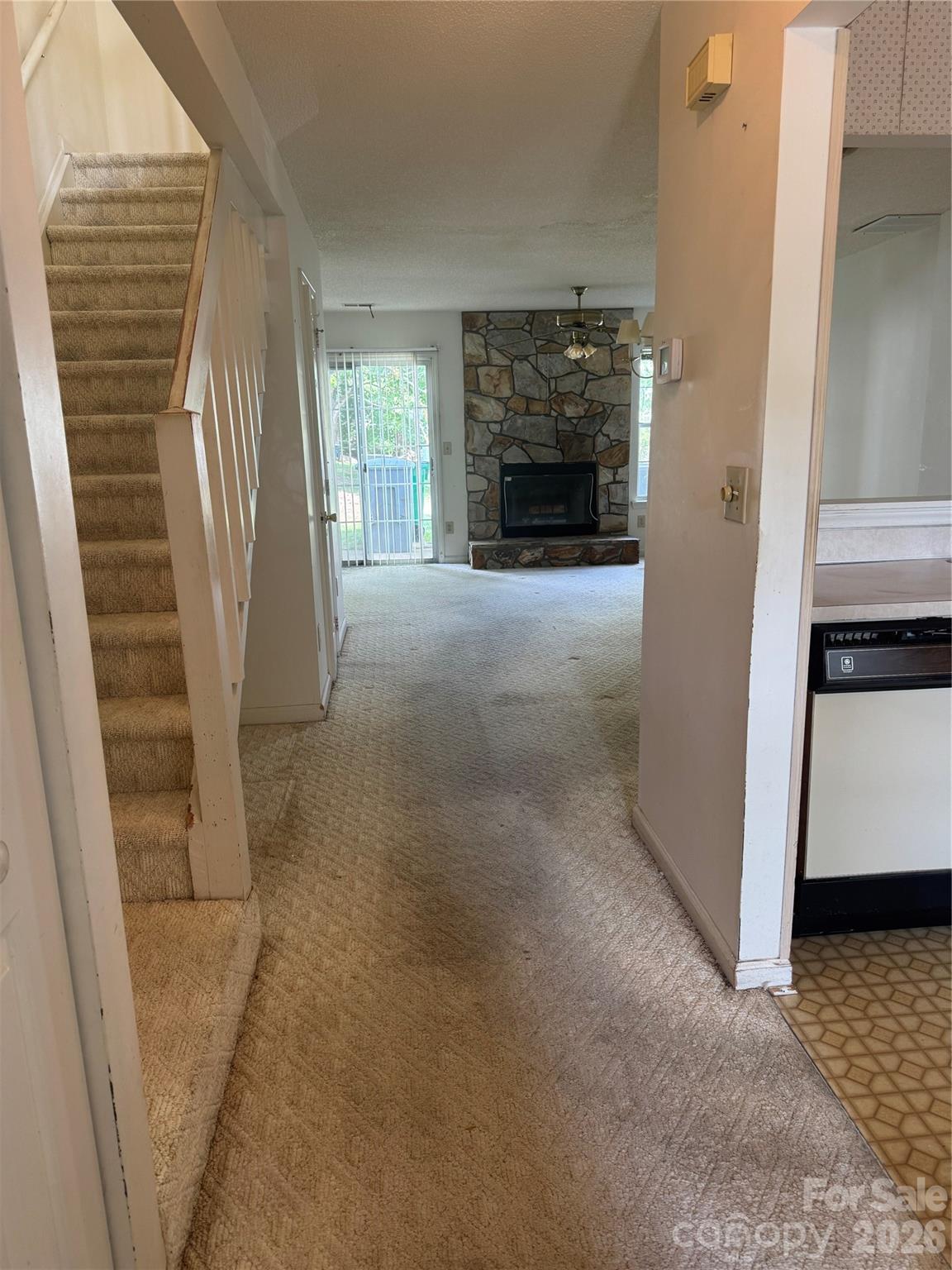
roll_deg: +1.5
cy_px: 635
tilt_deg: -13.9
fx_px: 880
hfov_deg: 56.8
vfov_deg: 71.6
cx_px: 476
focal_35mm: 24
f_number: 1.78
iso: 125
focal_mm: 6.76
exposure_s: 1/60
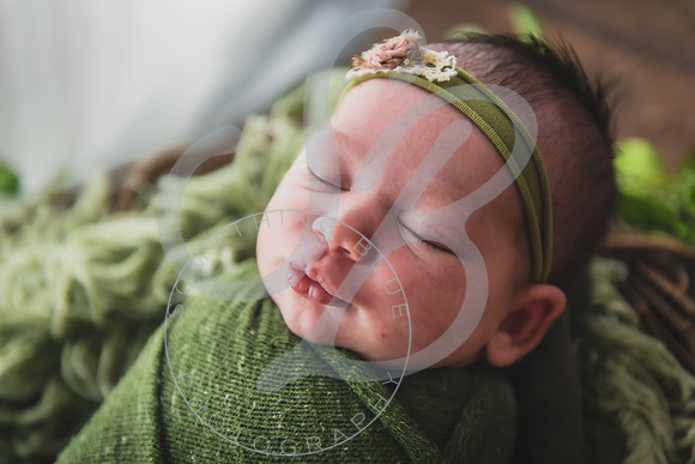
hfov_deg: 32.4
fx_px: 1197
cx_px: 348
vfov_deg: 21.9
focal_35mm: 62
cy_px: 232
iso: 100
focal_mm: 62
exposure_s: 1/125
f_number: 2.8
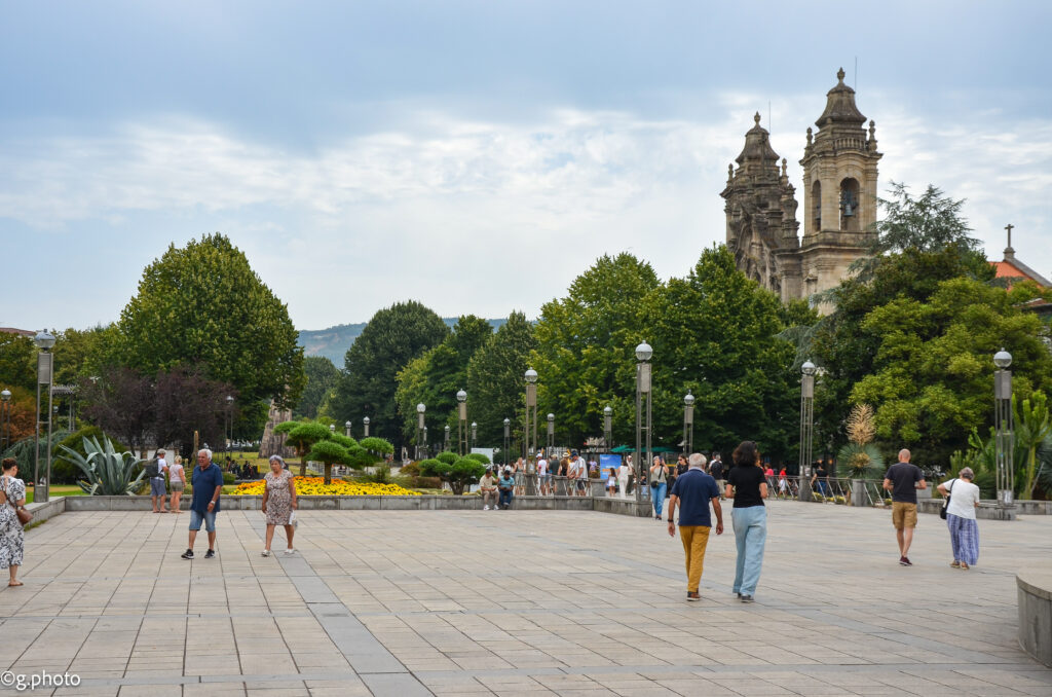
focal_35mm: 57
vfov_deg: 23.7
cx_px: 526
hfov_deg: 35.1
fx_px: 1662
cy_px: 348
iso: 100
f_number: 7.1
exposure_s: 1/320
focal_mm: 38
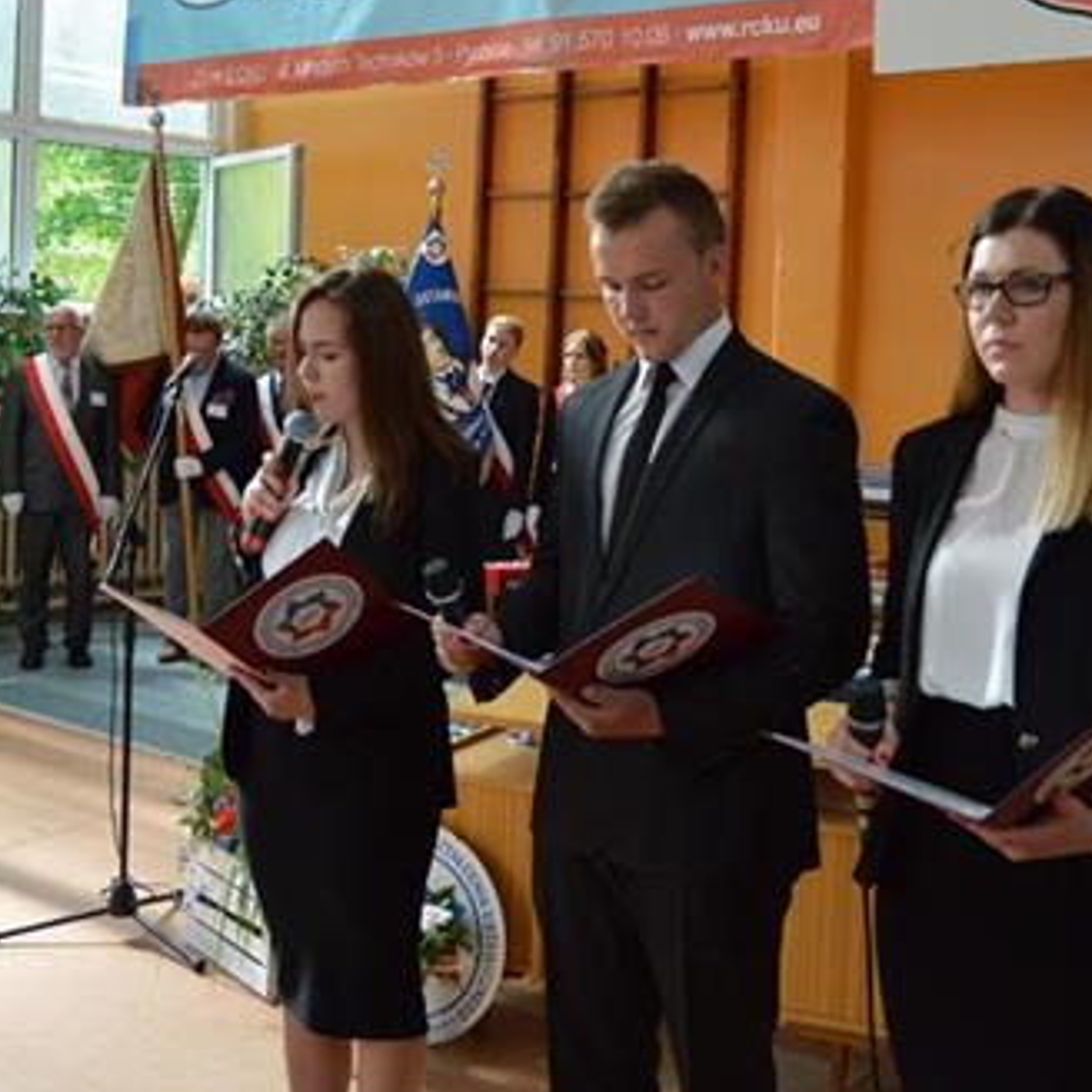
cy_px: 413
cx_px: 579
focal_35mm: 49
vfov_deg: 34.5
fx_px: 1749
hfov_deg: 34.7
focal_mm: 18
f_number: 3.5
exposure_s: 1/500
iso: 900
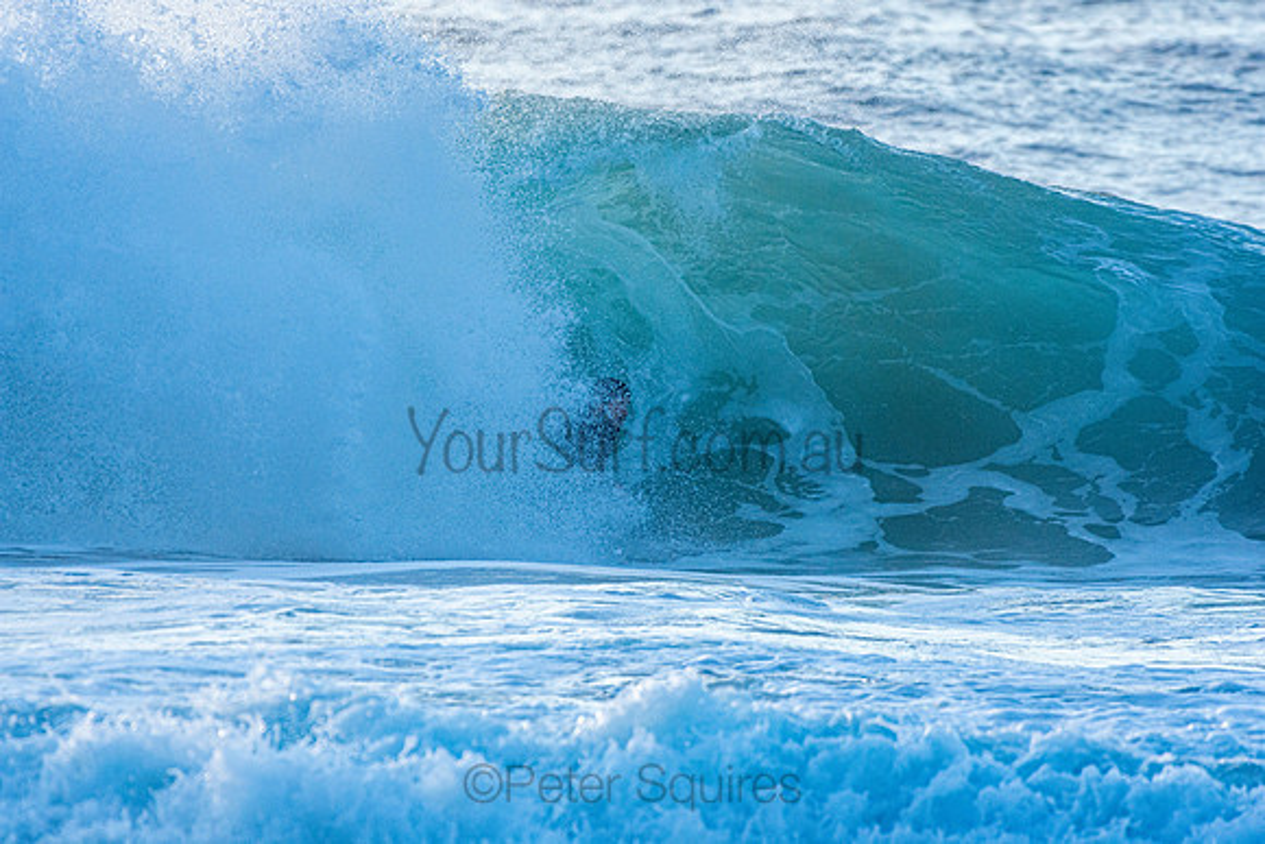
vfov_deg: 1.9
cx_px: 632
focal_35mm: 720
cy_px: 422
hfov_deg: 2.9
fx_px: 25305
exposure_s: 1/1250
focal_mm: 480
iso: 560
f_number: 5.6
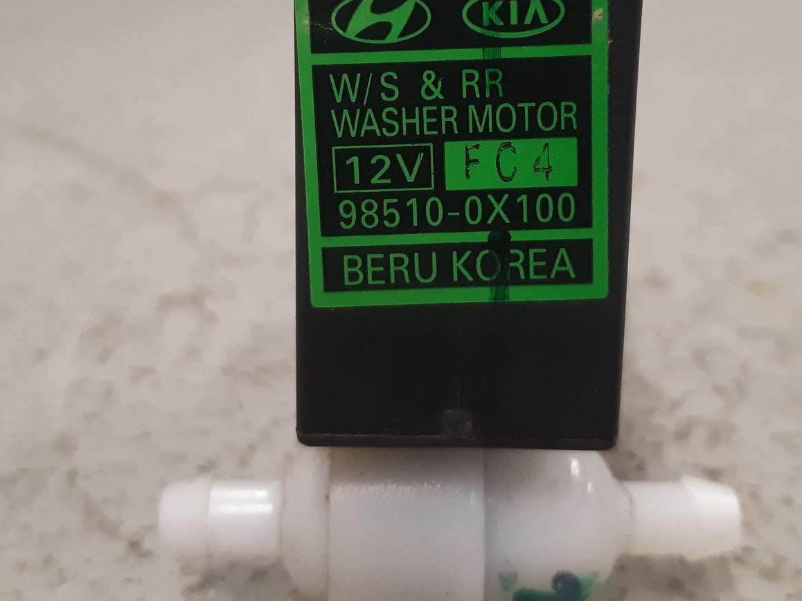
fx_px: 1066
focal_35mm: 46
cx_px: 415
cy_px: 154
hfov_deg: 41.2
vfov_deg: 31.0
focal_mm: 3.93
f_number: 1.7
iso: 200
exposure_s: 1/50
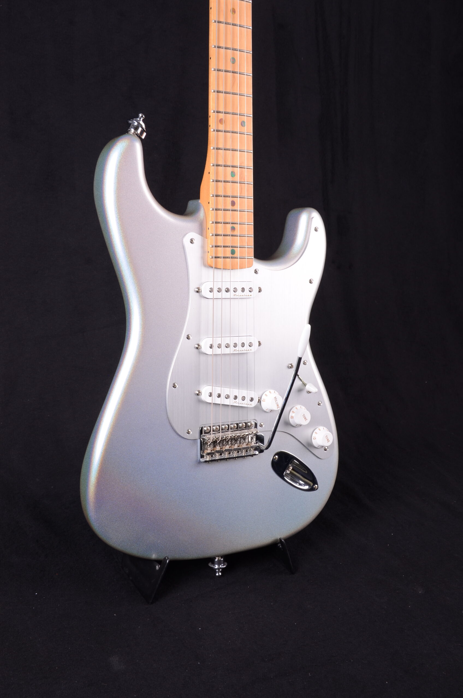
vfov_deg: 43.7
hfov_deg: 29.7
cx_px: 232
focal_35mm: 45
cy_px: 349
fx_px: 872
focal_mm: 30
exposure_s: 1/200
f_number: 13
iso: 200
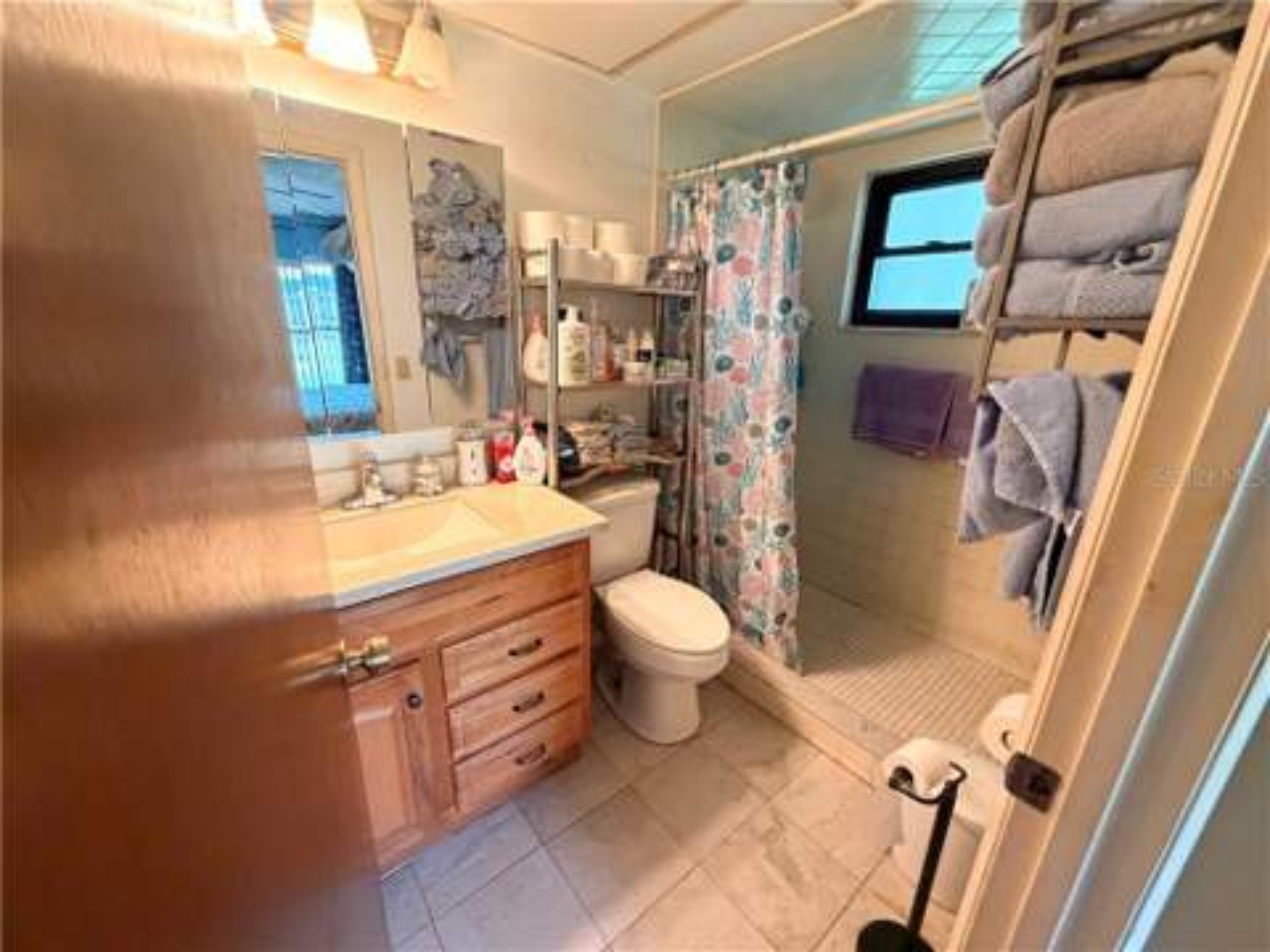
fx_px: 514
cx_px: 635
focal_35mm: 14
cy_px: 476
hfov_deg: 102.1
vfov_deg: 85.7
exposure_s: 1/60
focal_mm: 2.22
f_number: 2.2
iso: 800
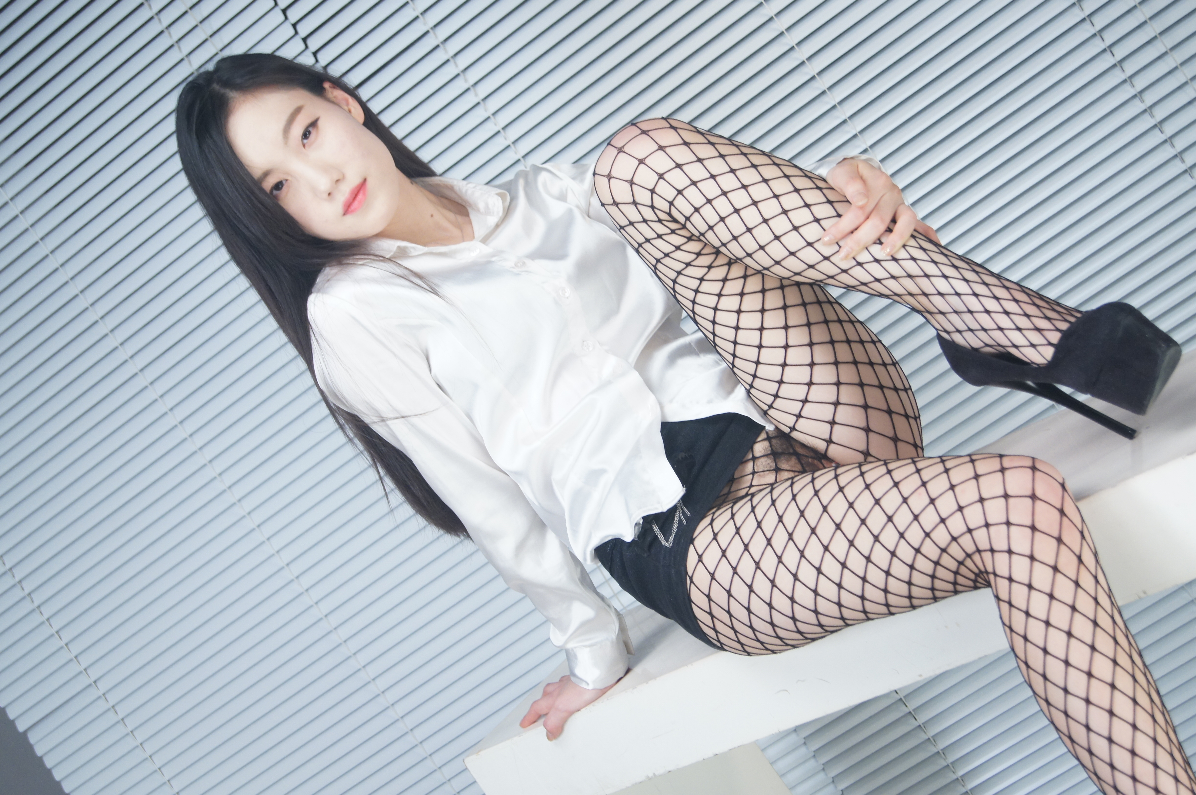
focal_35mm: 68
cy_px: 398
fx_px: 2240
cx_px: 598
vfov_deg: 20.1
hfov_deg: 29.9
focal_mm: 45
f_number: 5.6
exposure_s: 1/160
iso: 800
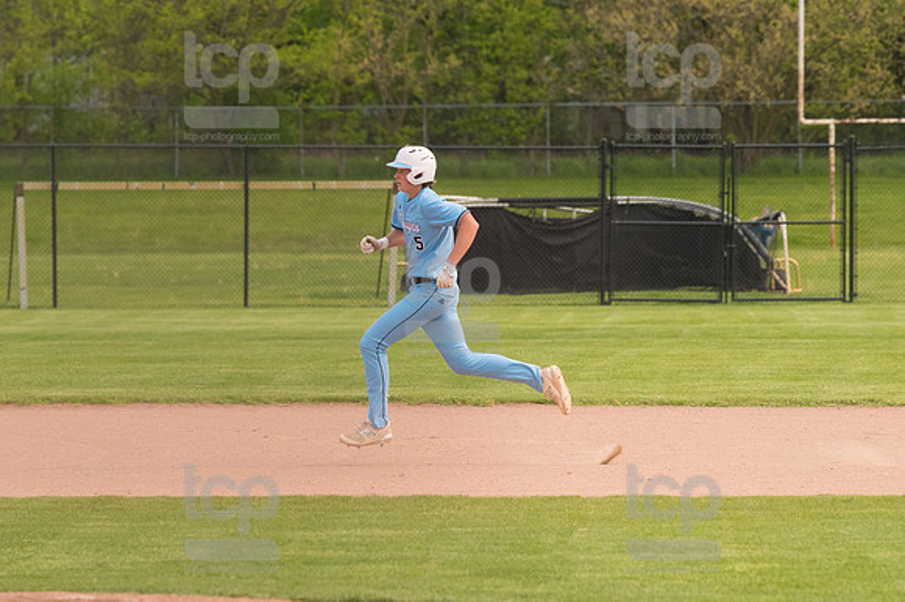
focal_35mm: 300
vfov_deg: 4.6
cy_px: 301
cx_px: 452
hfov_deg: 6.9
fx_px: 7537
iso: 1000
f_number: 5.6
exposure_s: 1/2000
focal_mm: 200
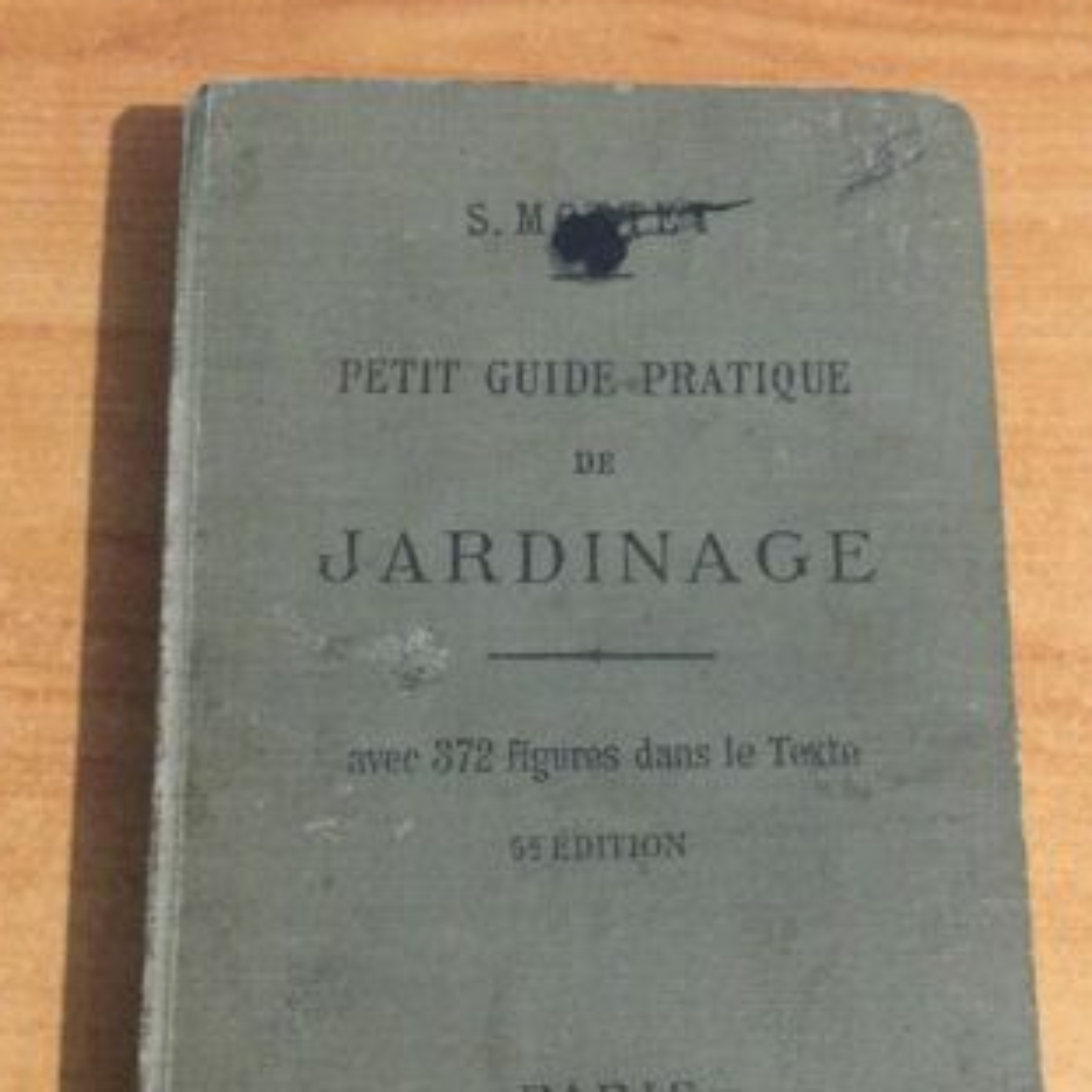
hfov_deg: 38.3
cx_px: 613
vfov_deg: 37.4
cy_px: 822
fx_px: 1570
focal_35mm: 44
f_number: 2.4
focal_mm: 3.3
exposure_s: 1/17
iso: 400
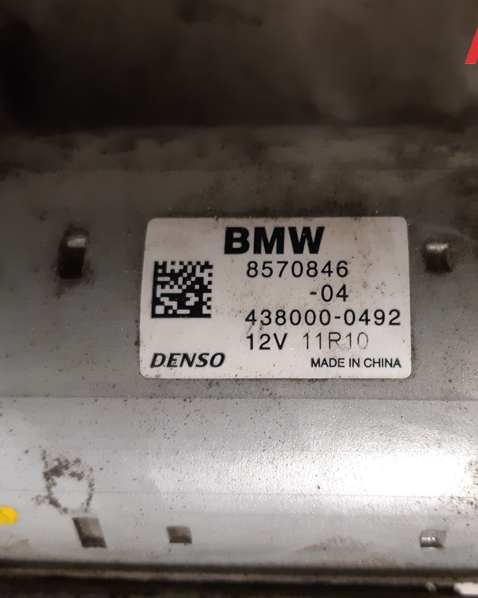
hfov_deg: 43.0
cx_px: 304
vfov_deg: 52.8
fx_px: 601
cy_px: 298
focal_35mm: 34
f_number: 1.7
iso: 250
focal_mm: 3.93
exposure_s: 1/33
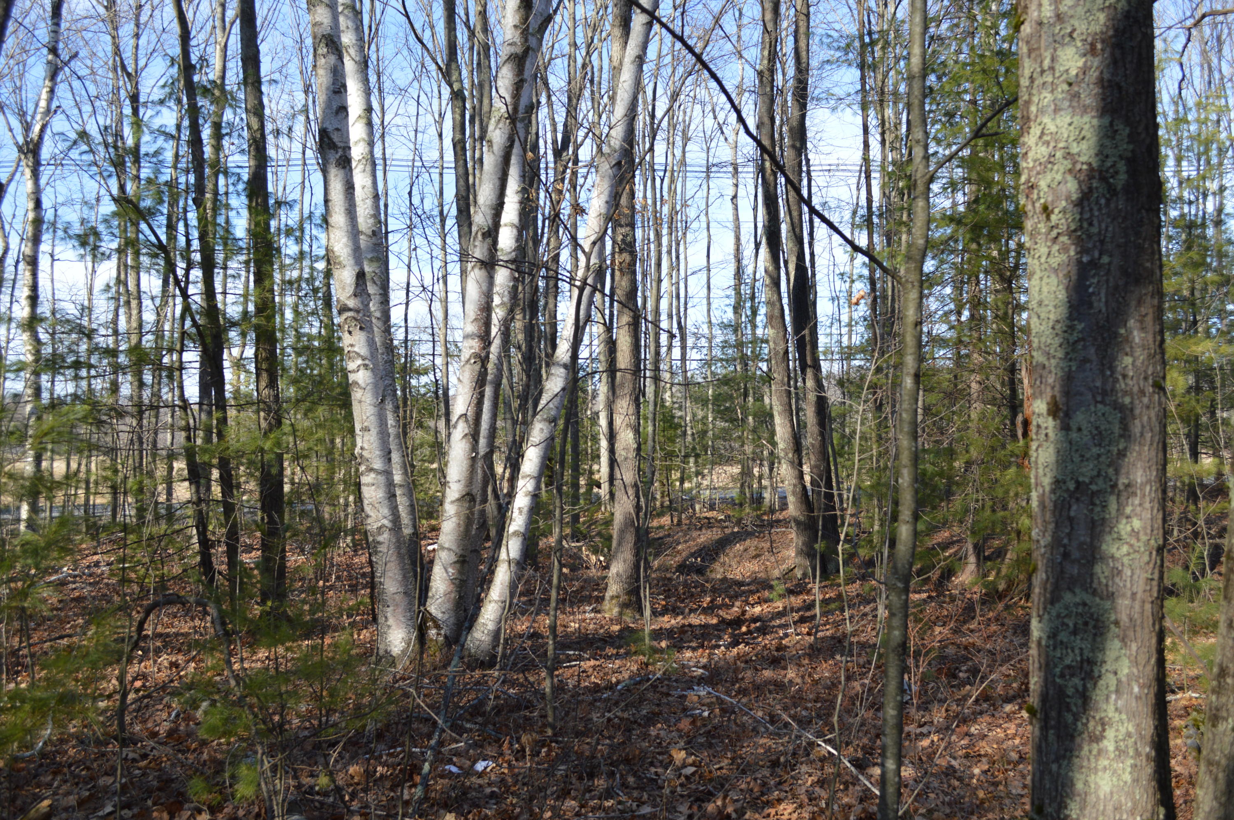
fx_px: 1233
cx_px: 617
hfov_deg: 53.2
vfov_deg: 36.8
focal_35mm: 36
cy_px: 410
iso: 100
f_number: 6.3
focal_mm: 24
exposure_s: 1/160
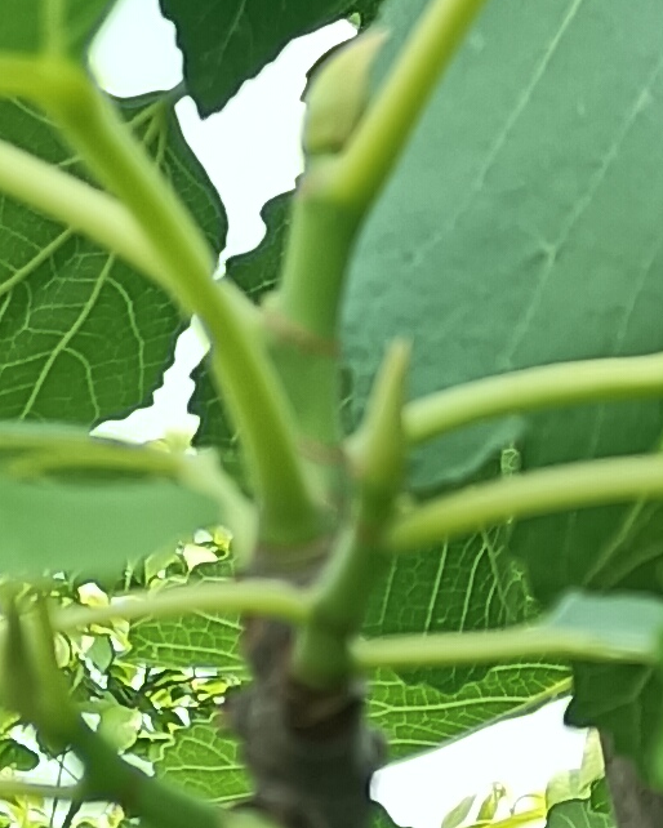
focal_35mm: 158
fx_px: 3874
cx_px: 405
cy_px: 548
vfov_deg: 12.2
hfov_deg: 9.8
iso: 100
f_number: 1.8
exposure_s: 1/421
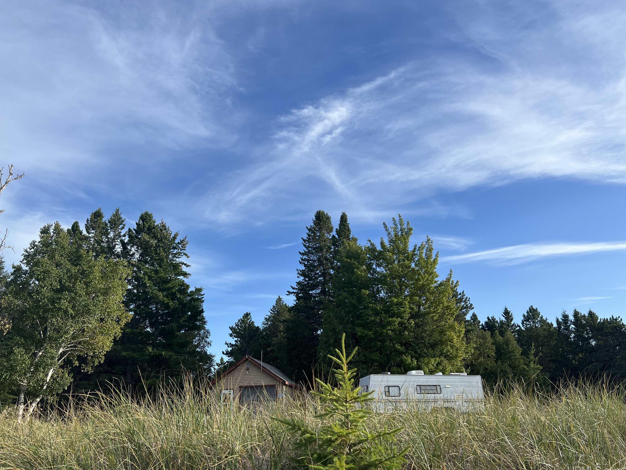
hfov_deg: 65.3
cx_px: 301
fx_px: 488
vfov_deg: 51.4
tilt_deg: +20.5
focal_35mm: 27
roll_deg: +2.3
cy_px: 237
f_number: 1.5
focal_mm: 5.7
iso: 50
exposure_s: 1/3257
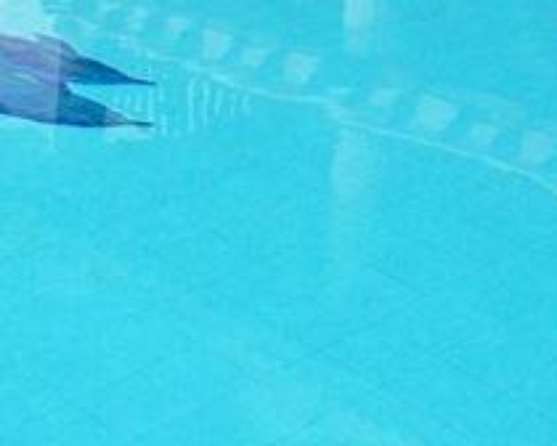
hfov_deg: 19.9
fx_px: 1566
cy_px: 64
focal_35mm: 95
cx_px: 85
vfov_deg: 16.0
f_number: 5.5
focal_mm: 5.7
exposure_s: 1/800
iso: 80
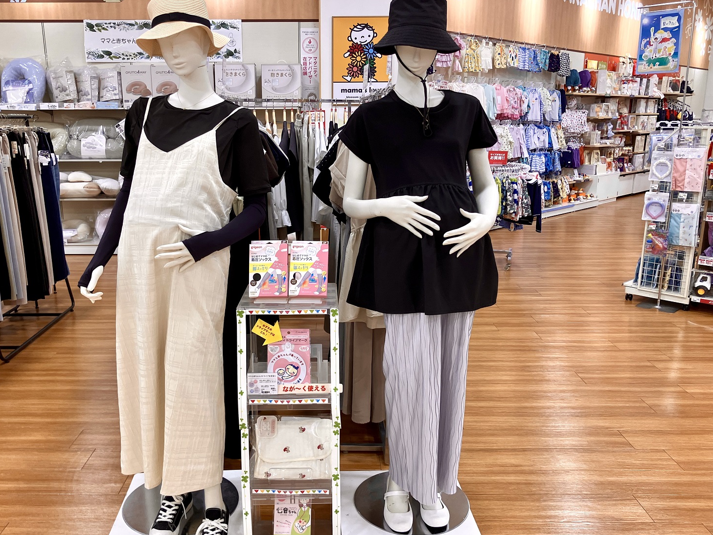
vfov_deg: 45.4
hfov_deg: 58.3
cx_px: 328
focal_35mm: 31
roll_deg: +0.6
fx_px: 639
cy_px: 284
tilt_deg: -14.3
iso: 80
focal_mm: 3.99
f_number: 1.8
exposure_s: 1/120
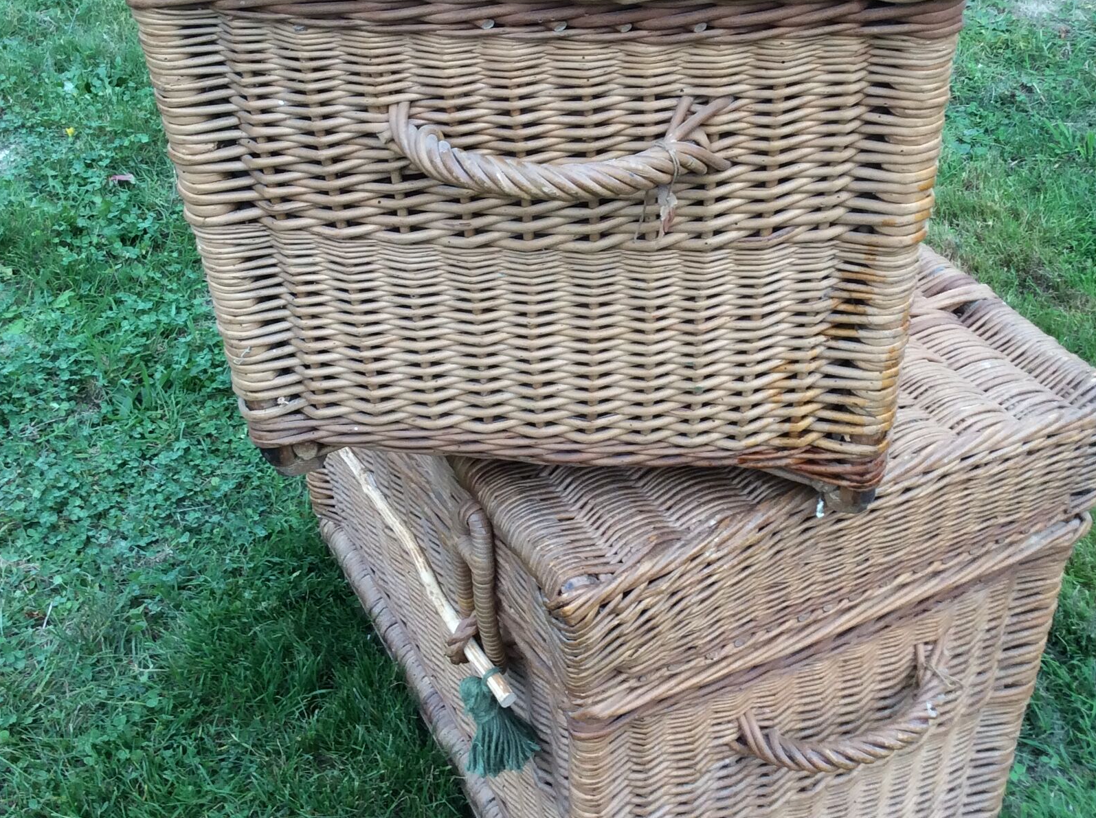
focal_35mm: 52
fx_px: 1644
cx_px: 574
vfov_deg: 27.9
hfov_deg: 36.9
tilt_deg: -33.2
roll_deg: +0.6
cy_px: 318
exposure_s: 1/100
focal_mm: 3.3
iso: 50
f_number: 2.4
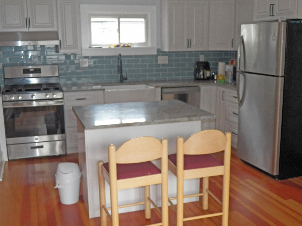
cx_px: 151
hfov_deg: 46.8
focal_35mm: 40
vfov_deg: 36.0
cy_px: 113
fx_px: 349
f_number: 3.2
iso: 125
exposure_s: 1/50
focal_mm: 7.1
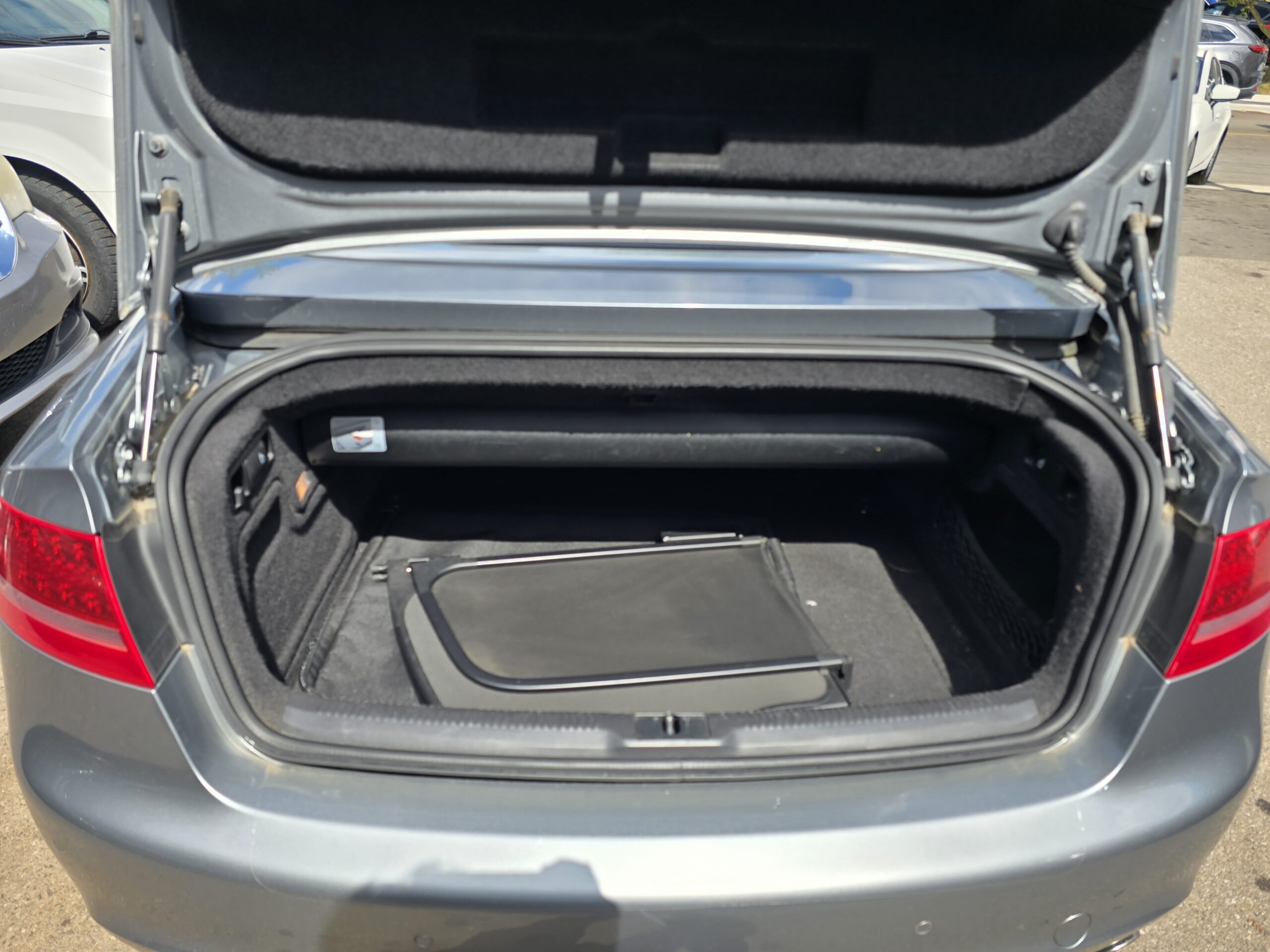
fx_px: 844
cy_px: 476
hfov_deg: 73.9
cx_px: 635
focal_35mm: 23
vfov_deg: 58.9
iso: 12
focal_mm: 6.3
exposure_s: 1/976
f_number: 1.7
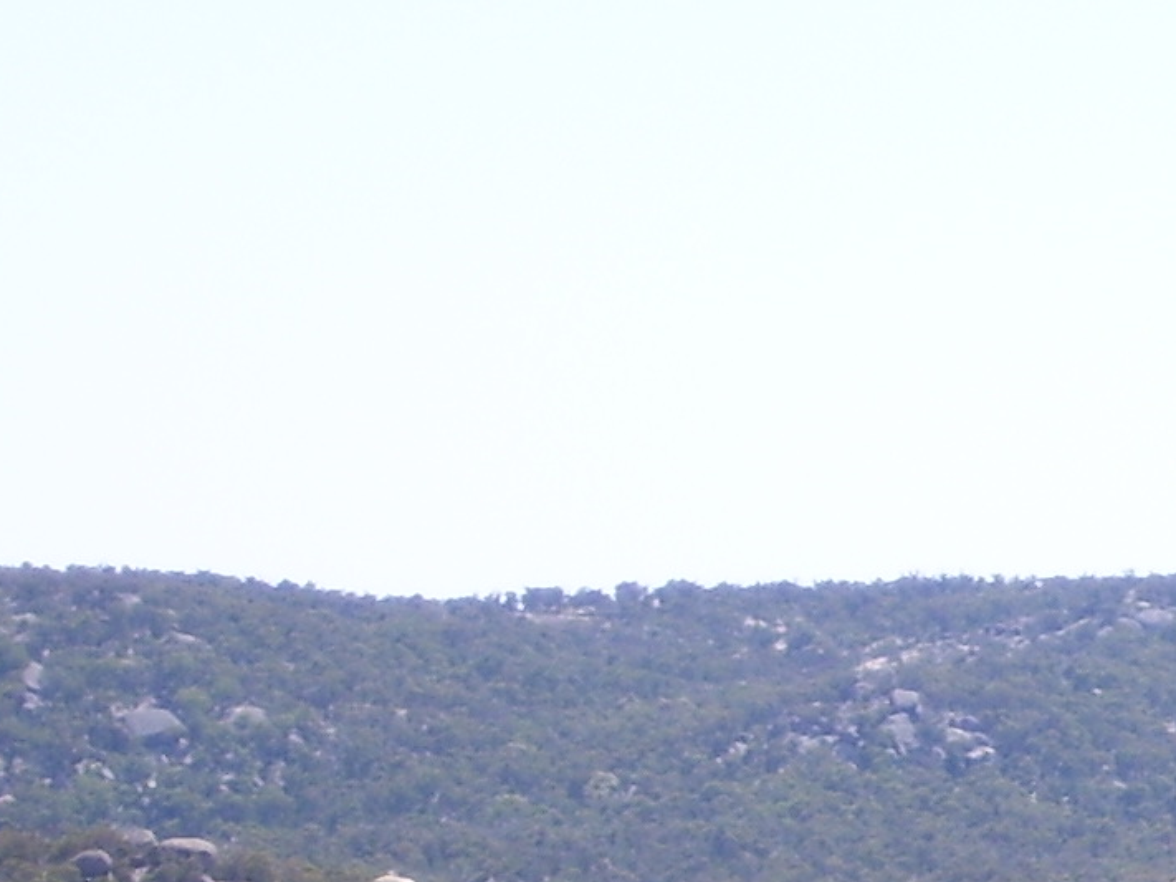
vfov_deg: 4.2
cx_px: 1671
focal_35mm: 350
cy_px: 1082
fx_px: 11888
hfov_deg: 5.6
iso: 80
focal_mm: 18
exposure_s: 1/350
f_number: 4.6
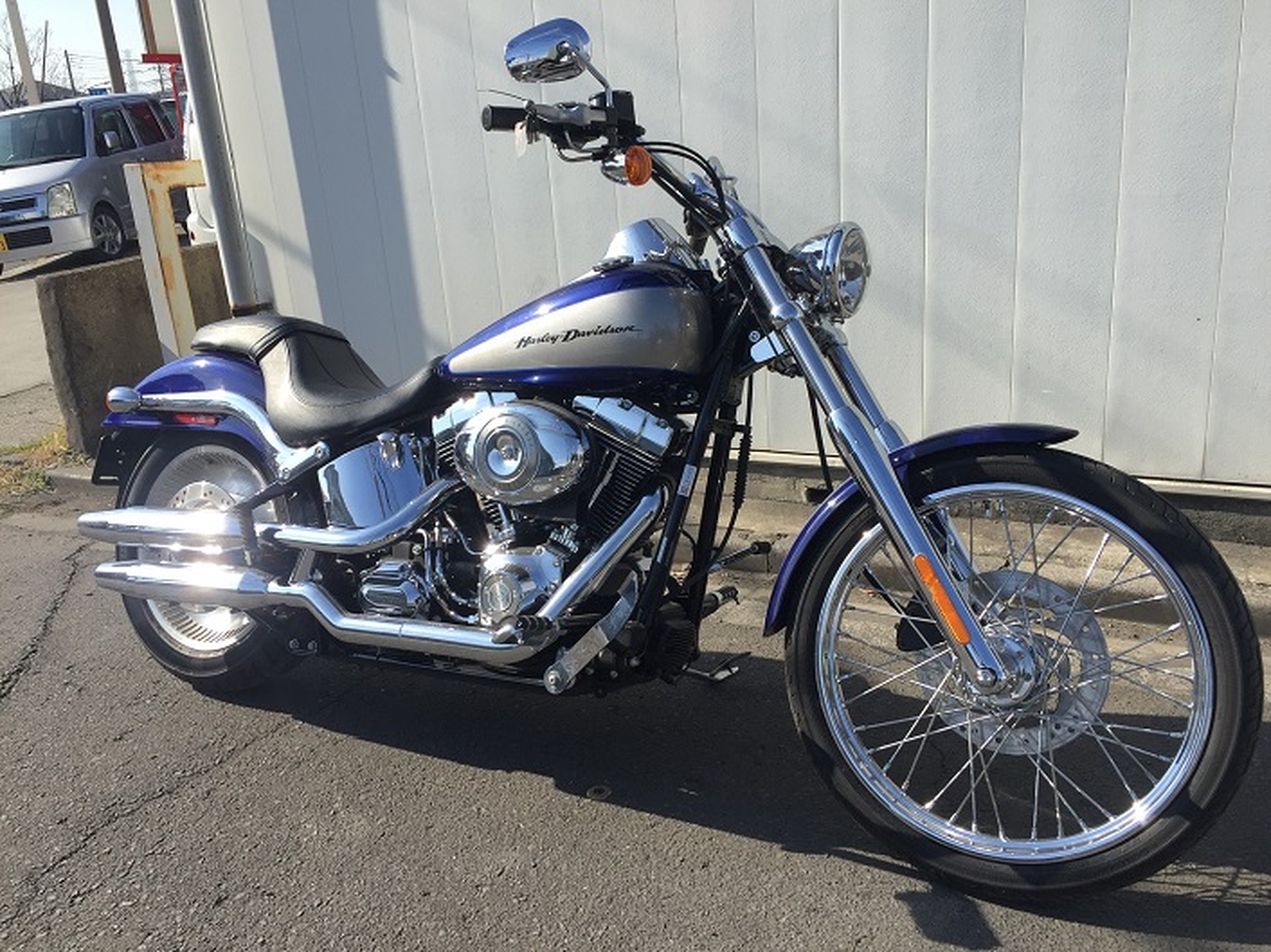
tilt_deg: -18.0
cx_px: 636
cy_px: 476
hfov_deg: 61.7
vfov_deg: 48.2
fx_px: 1064
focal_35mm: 29
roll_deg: +5.3
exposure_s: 1/1236
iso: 32
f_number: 2.2
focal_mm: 4.15
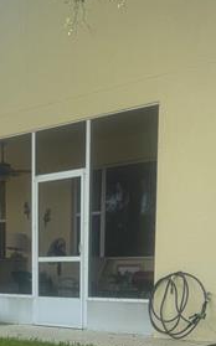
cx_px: 19
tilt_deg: -5.1
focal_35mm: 70
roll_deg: -1.6
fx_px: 660
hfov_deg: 18.3
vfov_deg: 27.9
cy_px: 331
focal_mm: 6.76
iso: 100
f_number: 1.78
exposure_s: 1/1211
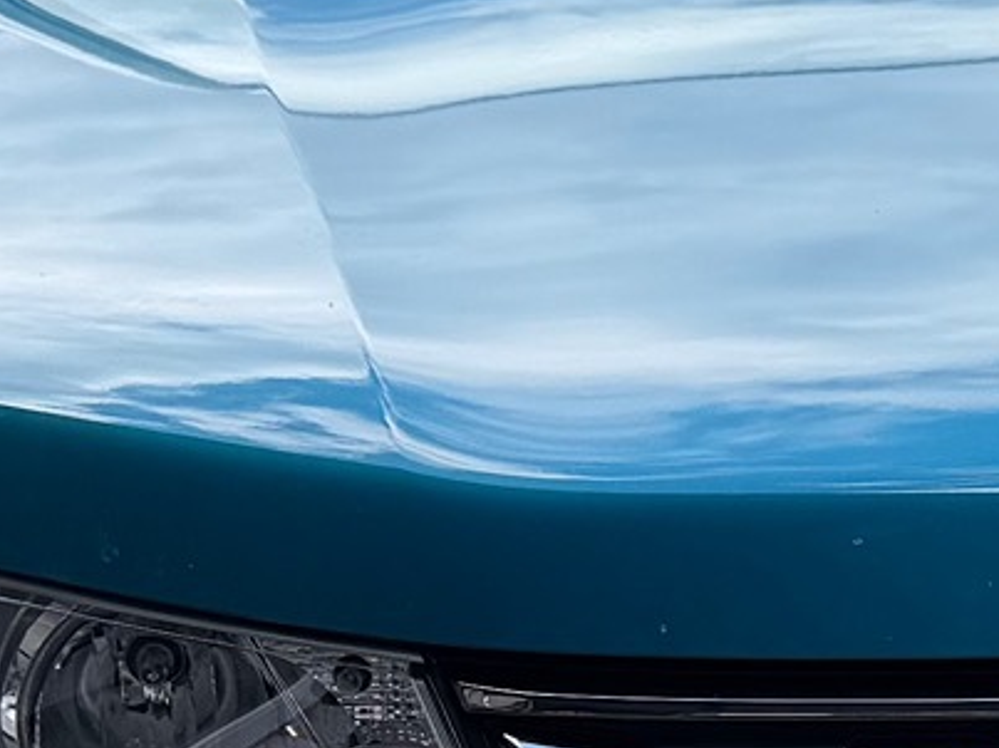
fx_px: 3462
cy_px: 780
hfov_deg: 15.9
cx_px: 1150
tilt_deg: -17.9
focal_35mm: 120
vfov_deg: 12.2
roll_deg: +1.3
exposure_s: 1/1075
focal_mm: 6.76
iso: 80
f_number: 1.78
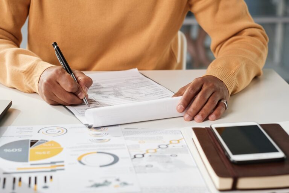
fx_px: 674
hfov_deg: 24.2
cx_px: 144
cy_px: 96
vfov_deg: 16.3
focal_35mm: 84
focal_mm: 56
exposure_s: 1/200
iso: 250
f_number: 3.6
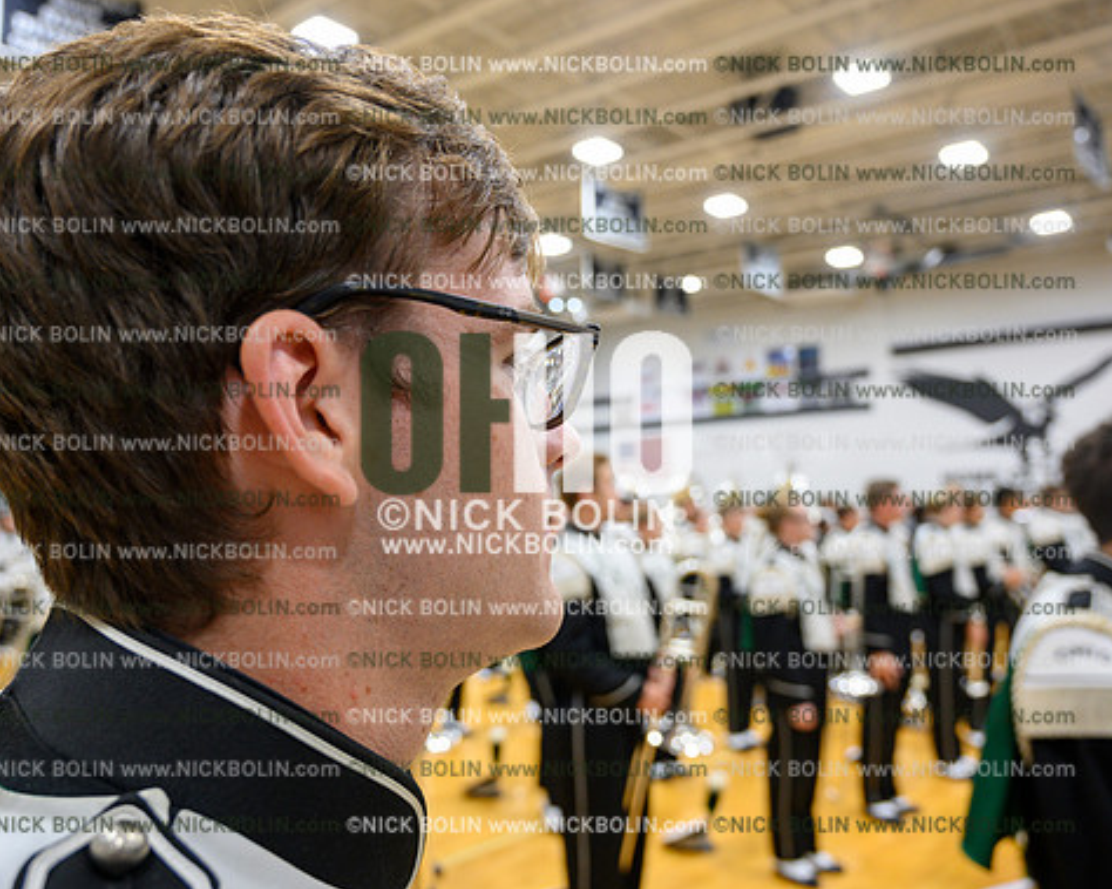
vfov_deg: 47.1
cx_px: 526
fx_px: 1020
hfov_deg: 57.2
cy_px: 443
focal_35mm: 31
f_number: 4.5
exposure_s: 1/50
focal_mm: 27
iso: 800
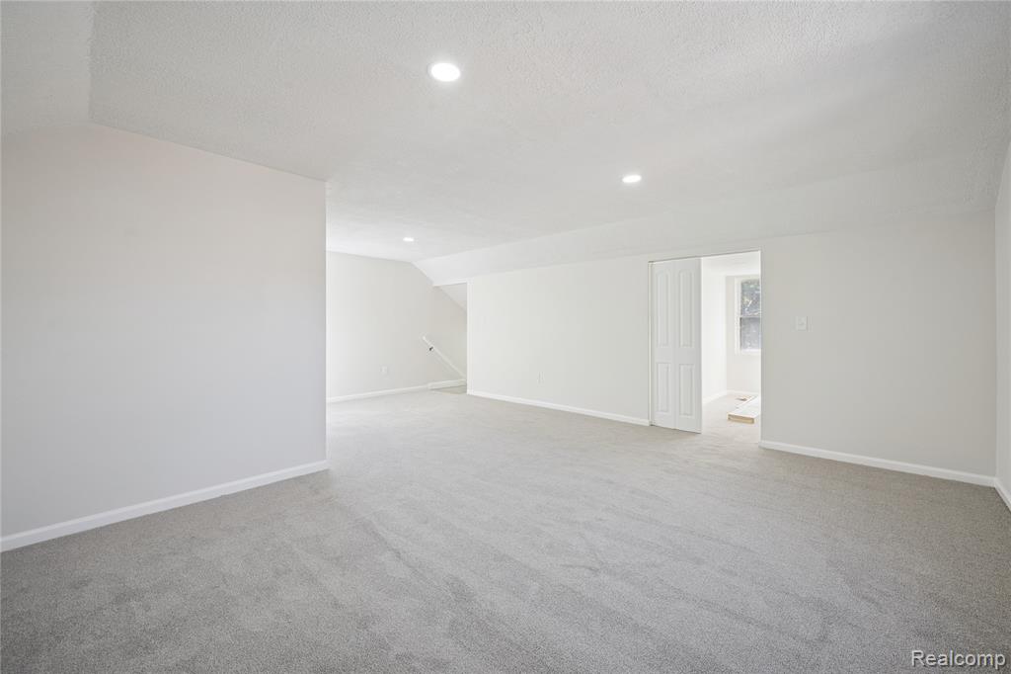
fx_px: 393
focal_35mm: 14
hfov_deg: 104.3
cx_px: 506
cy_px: 337
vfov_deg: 81.2
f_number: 9
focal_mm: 14
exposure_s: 1/100
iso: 800
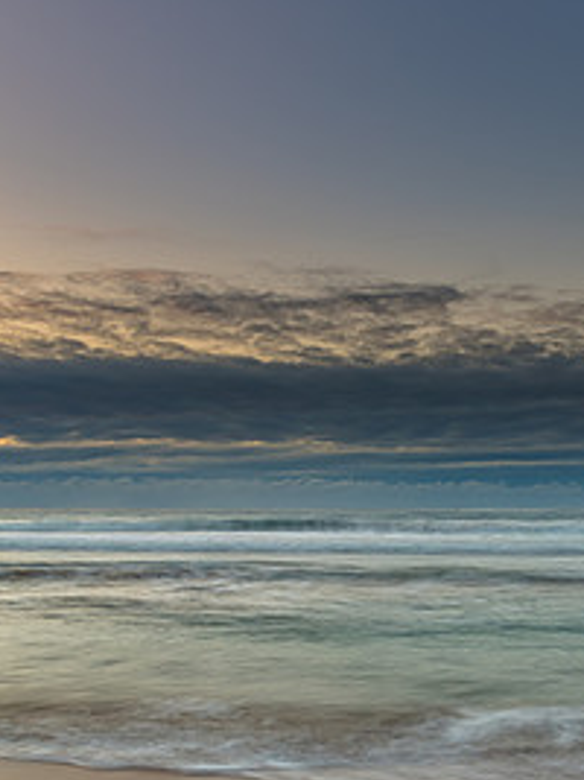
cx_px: 377
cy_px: 513
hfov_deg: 27.9
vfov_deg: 36.5
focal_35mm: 52
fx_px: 1171
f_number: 8
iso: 31
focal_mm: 24
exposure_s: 2.5
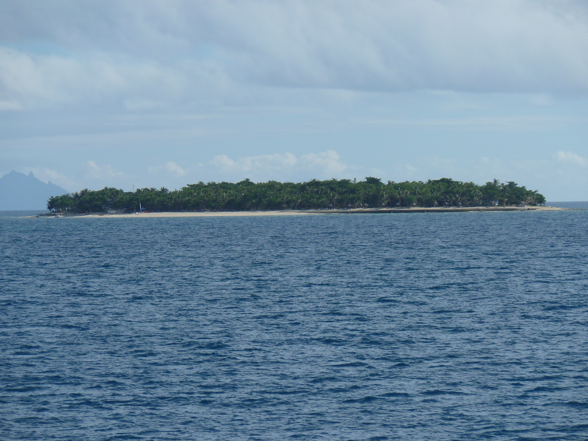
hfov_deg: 8.8
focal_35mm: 225
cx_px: 294
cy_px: 220
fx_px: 3822
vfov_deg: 6.6
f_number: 5.6
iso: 80
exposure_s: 1/500
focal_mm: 37
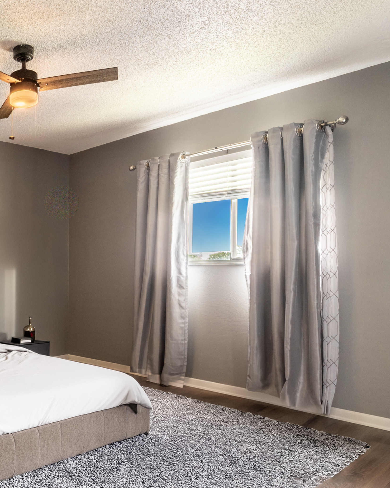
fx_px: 390
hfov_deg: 44.9
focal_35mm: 27
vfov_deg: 63.0
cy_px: 311
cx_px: -1
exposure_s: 1/15
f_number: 11
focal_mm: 10
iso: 160
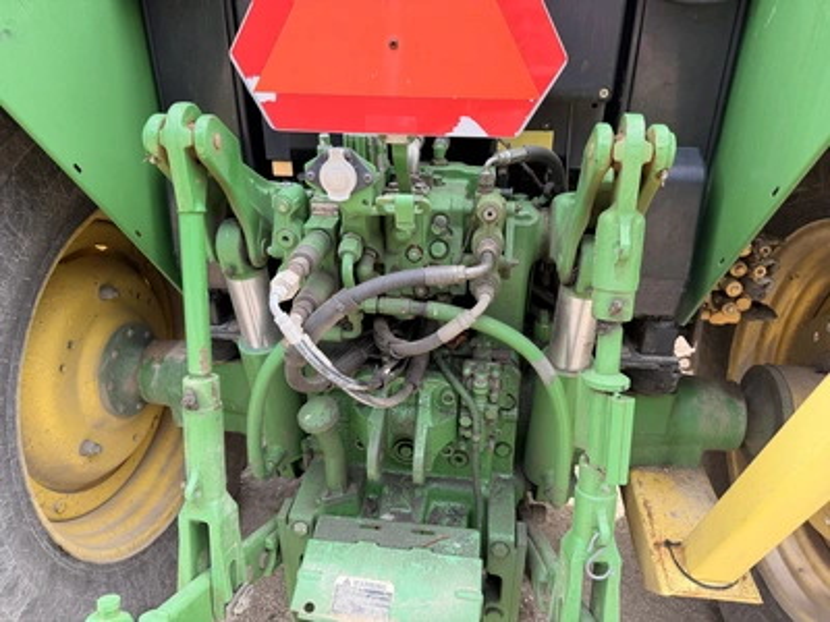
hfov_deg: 71.6
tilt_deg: -22.8
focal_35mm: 24
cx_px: 415
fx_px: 575
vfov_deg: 56.8
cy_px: 311
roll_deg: +2.3
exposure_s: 1/298
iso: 80
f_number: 1.78
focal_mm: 6.76
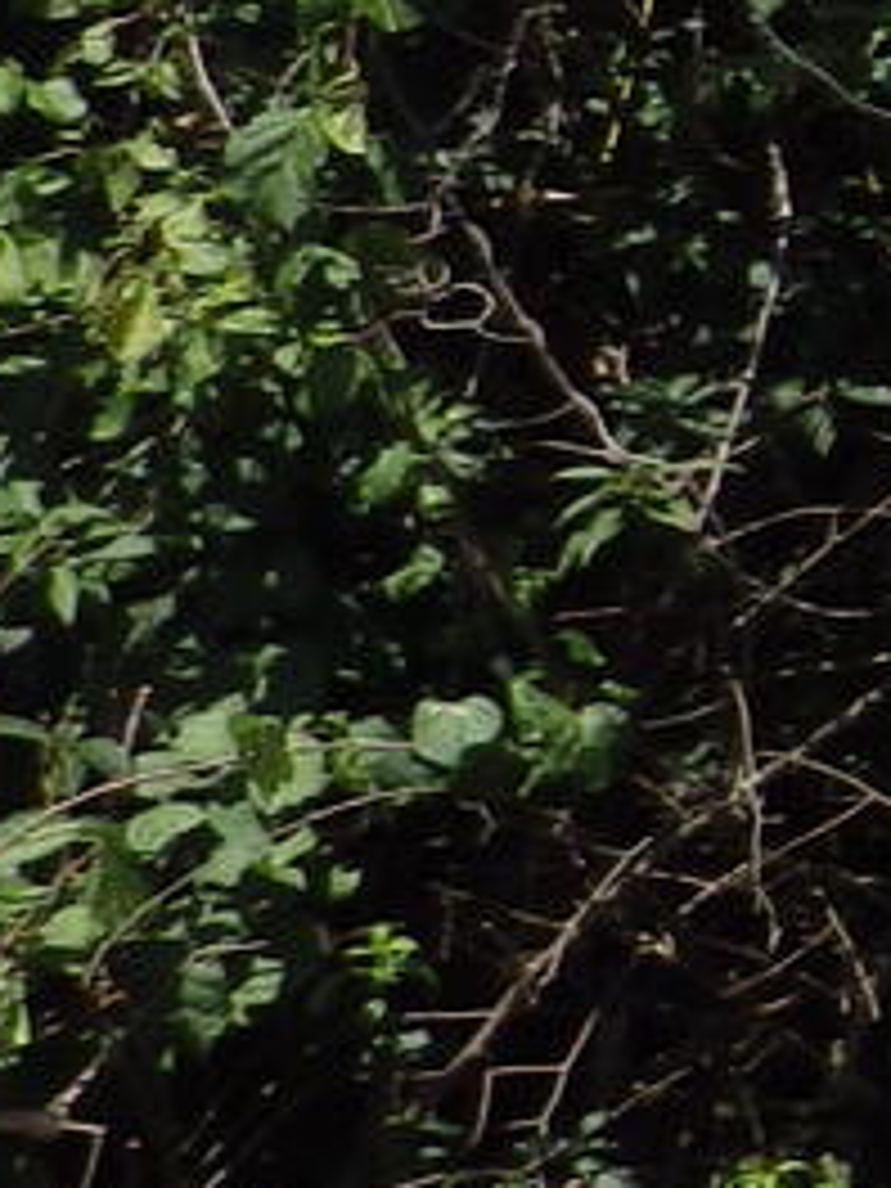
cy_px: -9
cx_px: 3436
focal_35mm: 135
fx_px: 4633
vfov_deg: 14.4
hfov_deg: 7.8
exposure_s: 1/1250
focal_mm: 4
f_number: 3.1
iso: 100
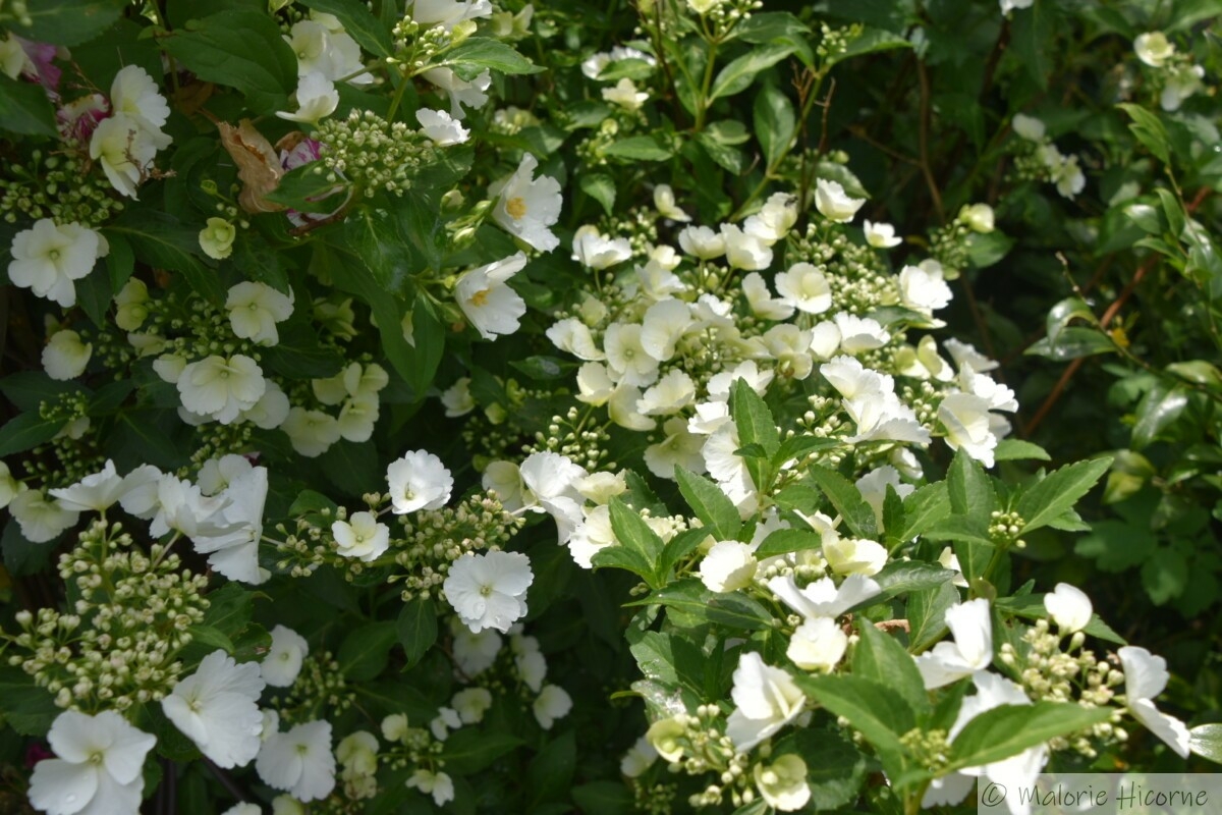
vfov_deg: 25.8
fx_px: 1782
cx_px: 611
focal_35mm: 52
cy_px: 408
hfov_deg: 37.9
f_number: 8
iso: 125
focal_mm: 35
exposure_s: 1/250
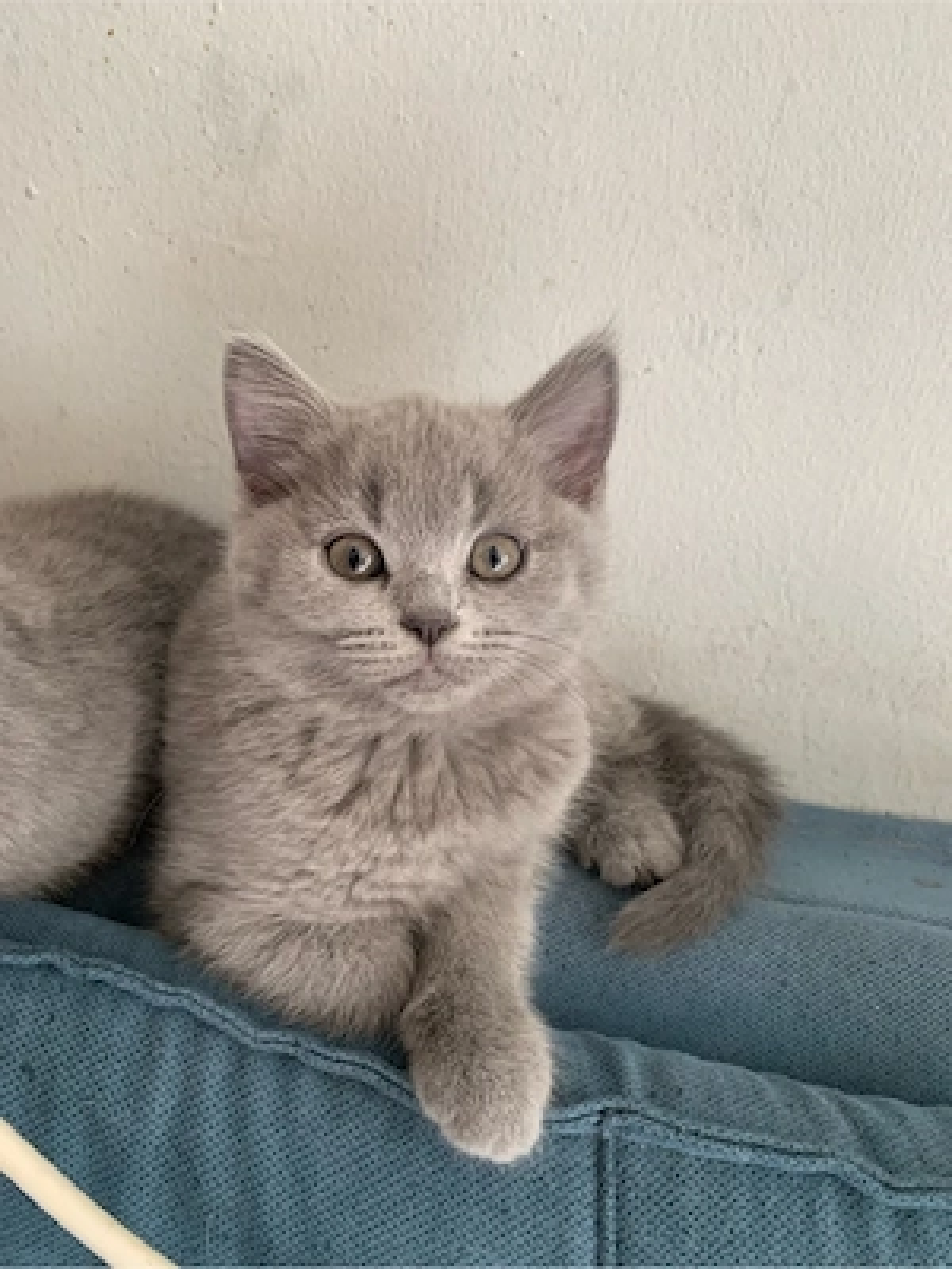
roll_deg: -3.8
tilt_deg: -26.6
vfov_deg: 67.3
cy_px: 634
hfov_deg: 53.1
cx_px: 476
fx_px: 953
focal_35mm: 26
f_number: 1.8
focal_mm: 4.25
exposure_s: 1/60
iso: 125
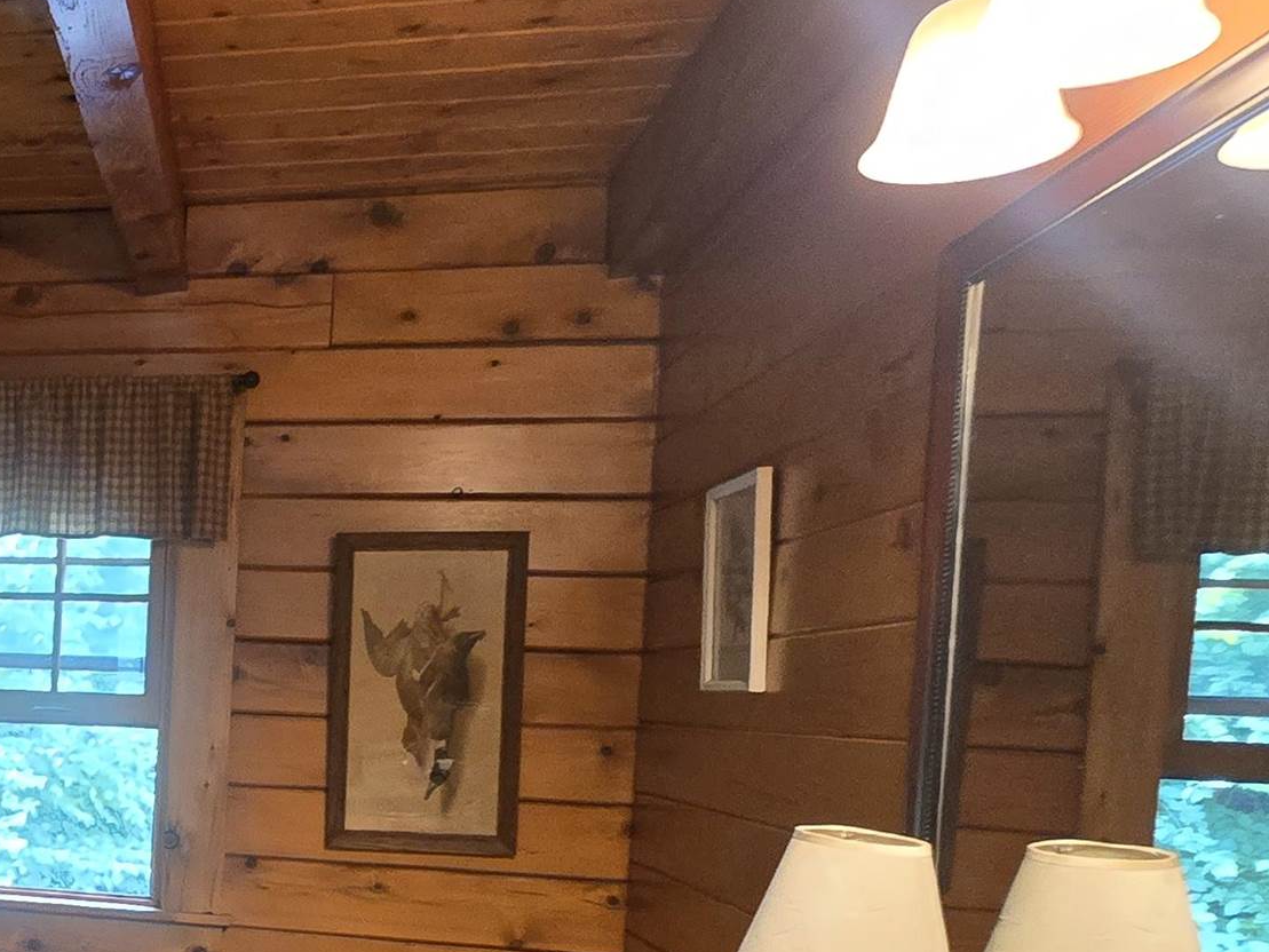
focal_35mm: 36
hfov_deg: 40.8
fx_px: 1320
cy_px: 739
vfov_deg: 38.4
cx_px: -140
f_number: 2.2
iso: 1000
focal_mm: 2.2
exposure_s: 1/60
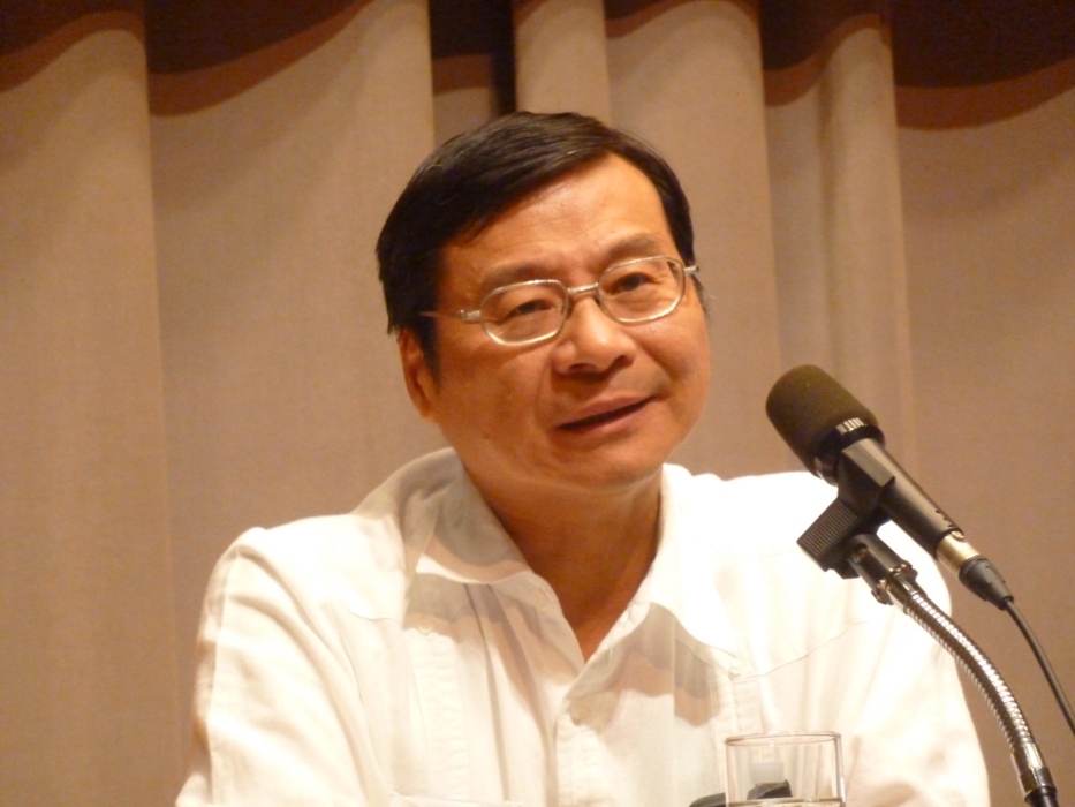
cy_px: 404
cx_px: 538
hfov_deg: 7.1
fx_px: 8634
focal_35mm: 278
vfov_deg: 5.3
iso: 800
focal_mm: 45.7
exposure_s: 1/60
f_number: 4.8
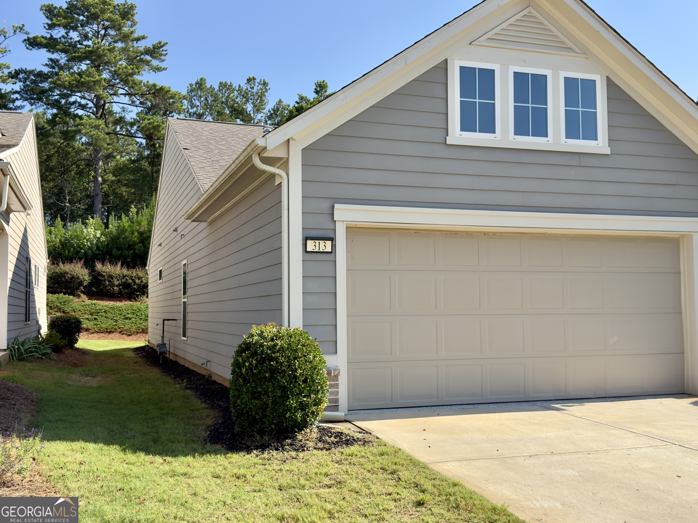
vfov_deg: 38.7
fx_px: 746
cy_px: 262
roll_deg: +0.5
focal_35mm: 37
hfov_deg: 50.1
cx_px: 349
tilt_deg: +3.0
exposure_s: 1/2445
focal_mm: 6.76
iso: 64
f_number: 1.78
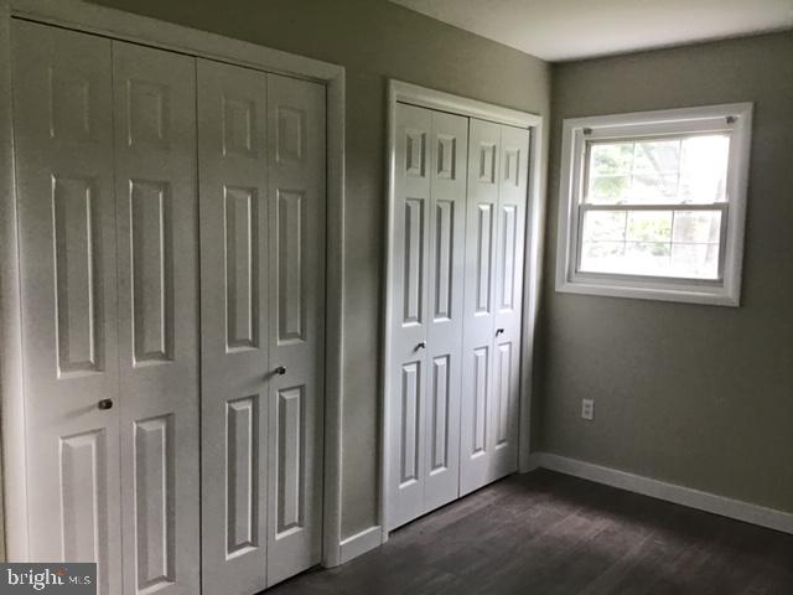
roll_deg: -0.8
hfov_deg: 58.4
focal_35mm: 31
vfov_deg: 45.4
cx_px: 396
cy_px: 298
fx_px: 710
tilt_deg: -4.1
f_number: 2.4
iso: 64
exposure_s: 1/30
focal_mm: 3.3
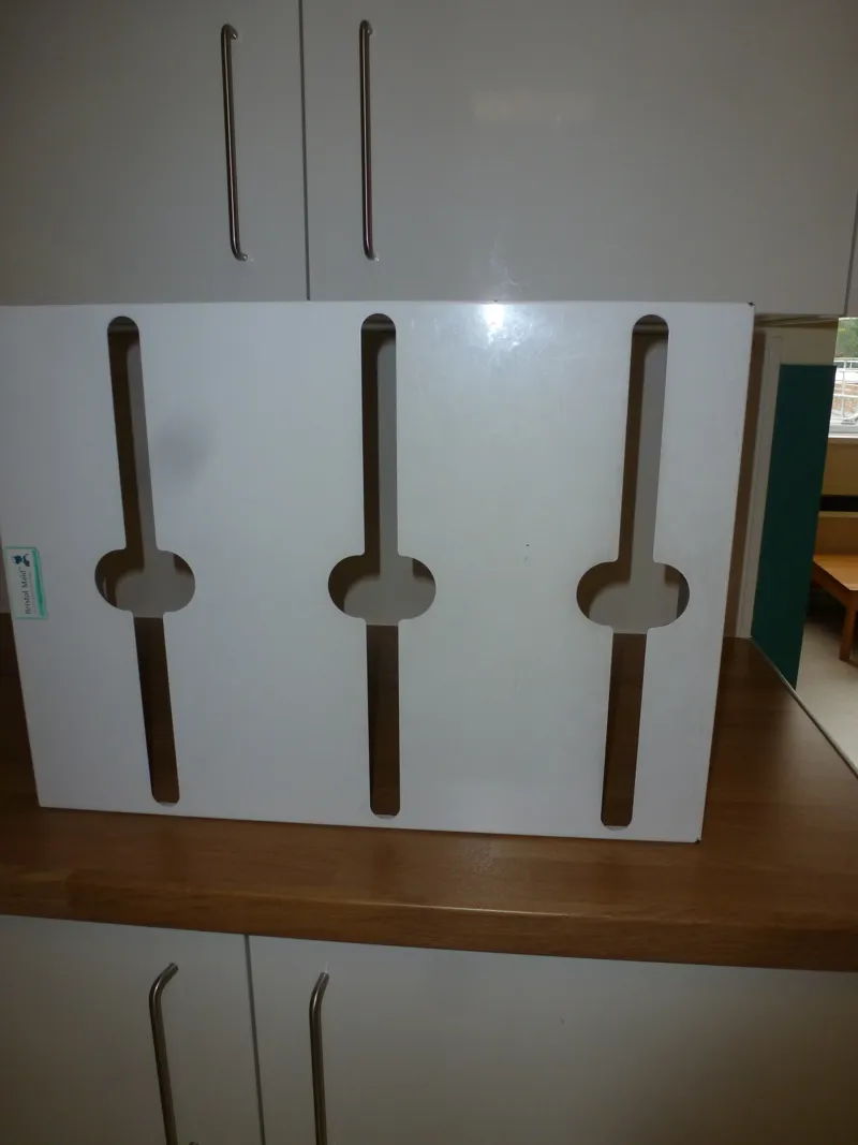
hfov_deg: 56.8
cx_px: 429
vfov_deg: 71.6
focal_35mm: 24
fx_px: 793
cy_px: 572
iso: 160
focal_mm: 4.3
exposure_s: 1/60
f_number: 3.3
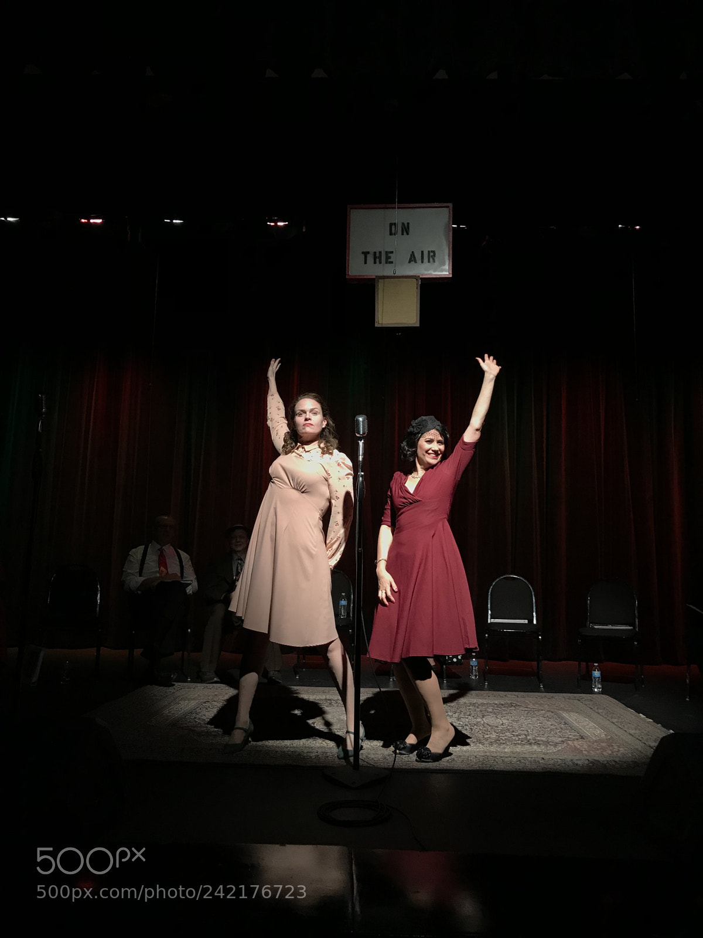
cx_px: 352
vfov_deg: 63.4
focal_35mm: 28
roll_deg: -1.6
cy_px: 469
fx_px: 758
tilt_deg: +7.3
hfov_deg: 49.7
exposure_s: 1/30
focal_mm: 3.99
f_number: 1.8
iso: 40
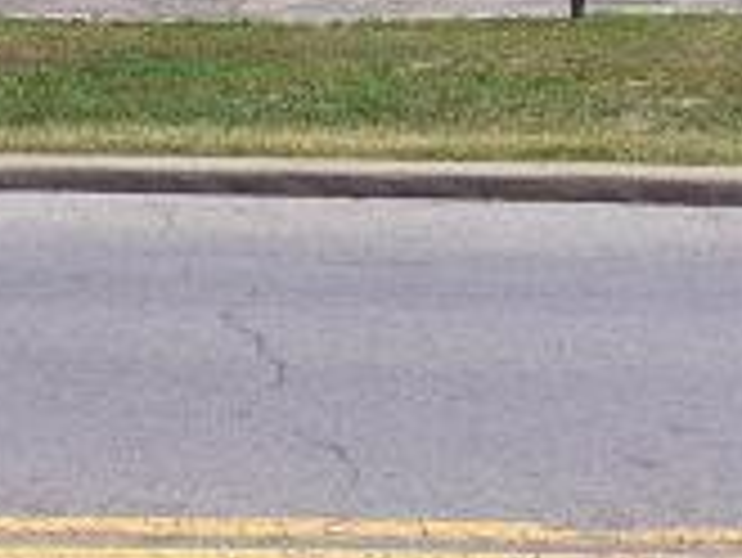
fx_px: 2531
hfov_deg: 16.5
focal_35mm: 118
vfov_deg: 12.0
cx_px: 108
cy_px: -292
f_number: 1.9
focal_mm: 3.6
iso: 40
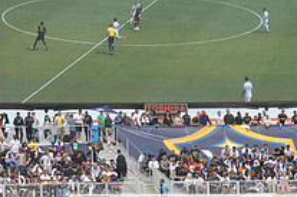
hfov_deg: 6.1
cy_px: -3
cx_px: 171
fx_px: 2774
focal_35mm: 337
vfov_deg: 4.1
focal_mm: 120
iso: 320
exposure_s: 1/400
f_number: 10
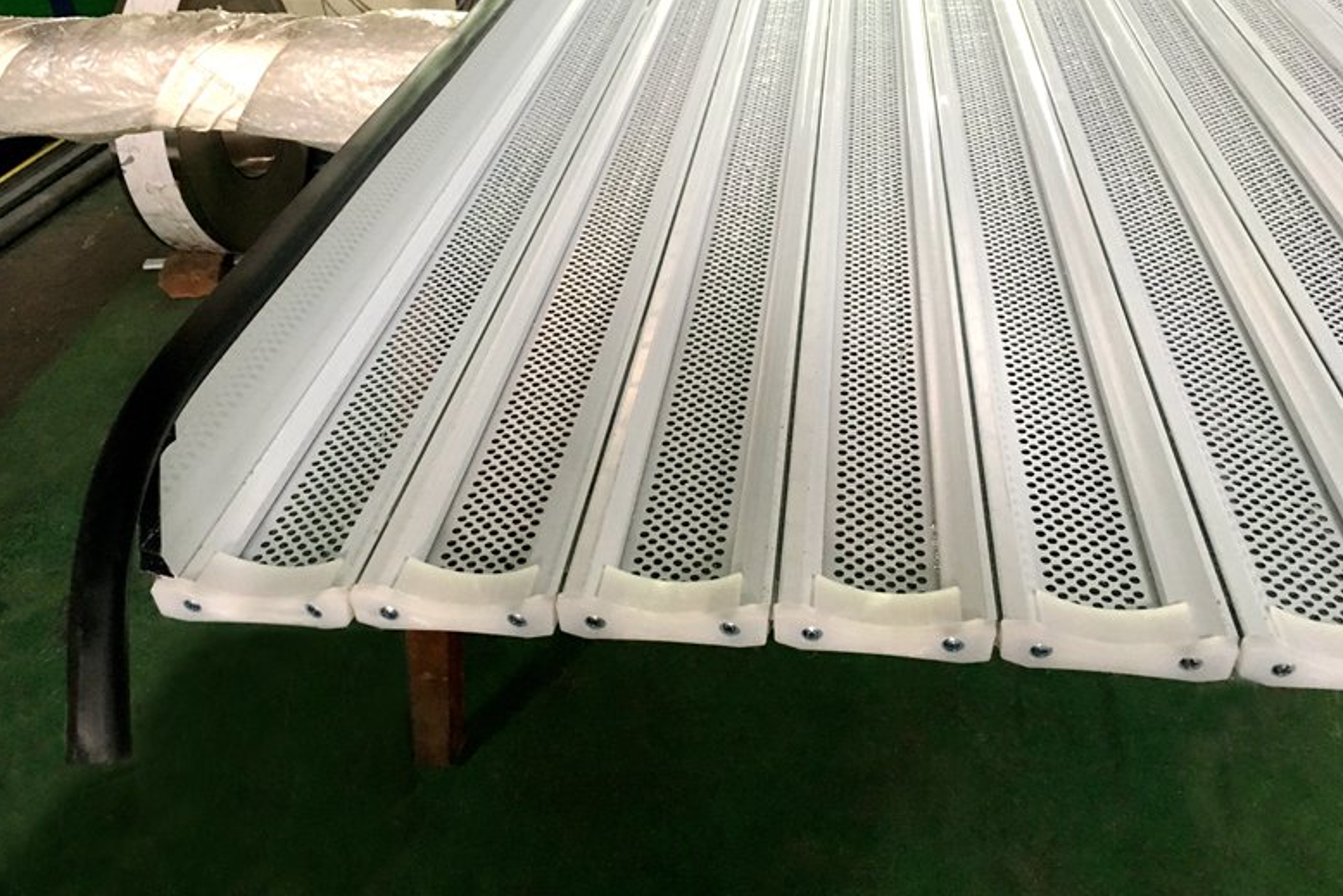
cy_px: 392
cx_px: 672
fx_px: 1157
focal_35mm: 31
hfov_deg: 60.3
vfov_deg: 42.3
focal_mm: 4.15
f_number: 2.2
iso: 200
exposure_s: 1/20
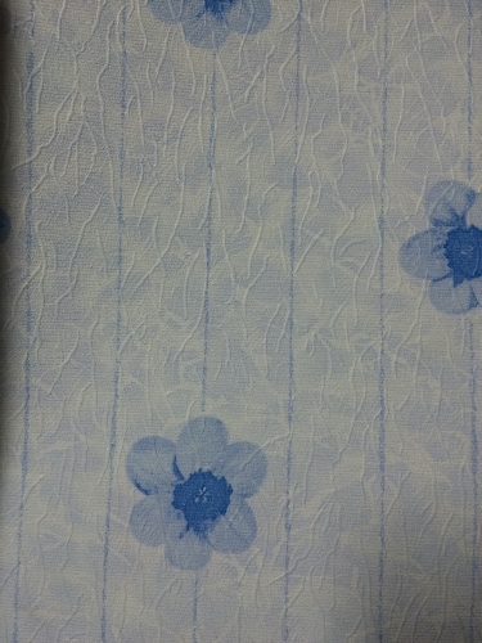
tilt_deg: -80.8
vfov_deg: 61.7
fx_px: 538
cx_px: 241
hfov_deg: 48.2
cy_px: 322
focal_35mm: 29
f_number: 2.2
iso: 100
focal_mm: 4.15
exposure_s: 1/33
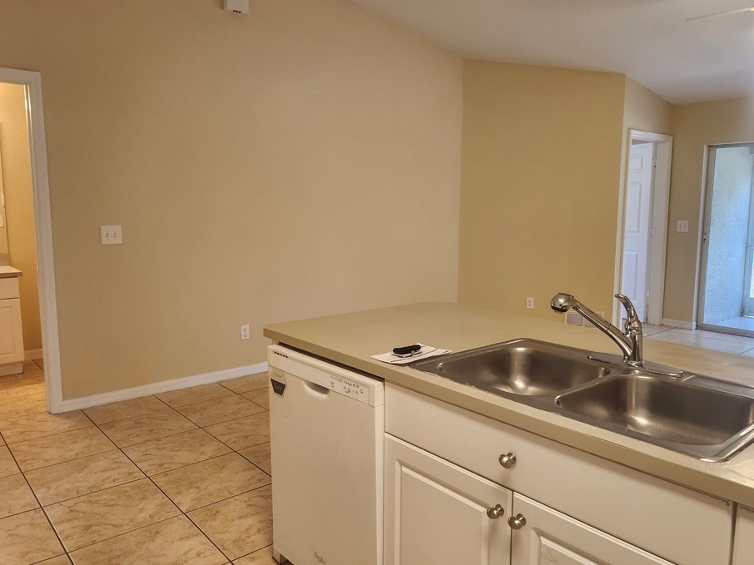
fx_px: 566
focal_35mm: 26
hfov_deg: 67.2
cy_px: 272
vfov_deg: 53.0
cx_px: 412
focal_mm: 5.54
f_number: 1.8
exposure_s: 1/120
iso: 250
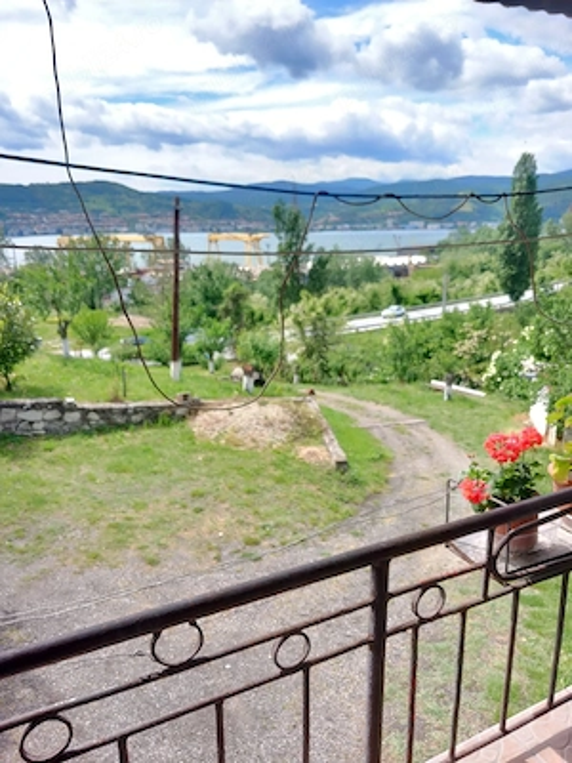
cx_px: 286
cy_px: 382
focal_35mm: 27
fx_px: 595
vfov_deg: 65.3
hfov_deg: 51.4
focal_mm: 4
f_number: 1.8
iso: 20
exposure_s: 1/50
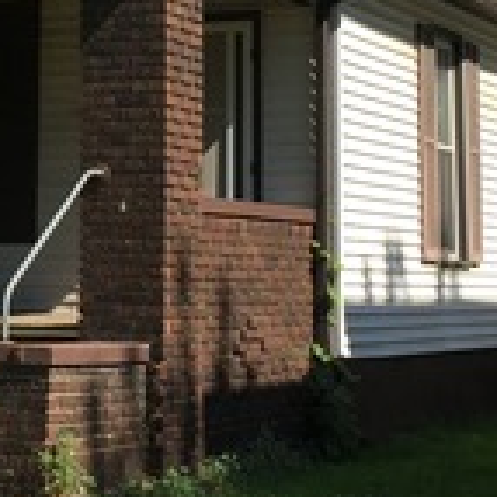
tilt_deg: +6.7
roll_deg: -2.5
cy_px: 104
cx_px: -56
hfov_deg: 14.8
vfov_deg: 15.1
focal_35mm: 115
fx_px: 1868
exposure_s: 1/1221
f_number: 2.2
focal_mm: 4.15
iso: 25
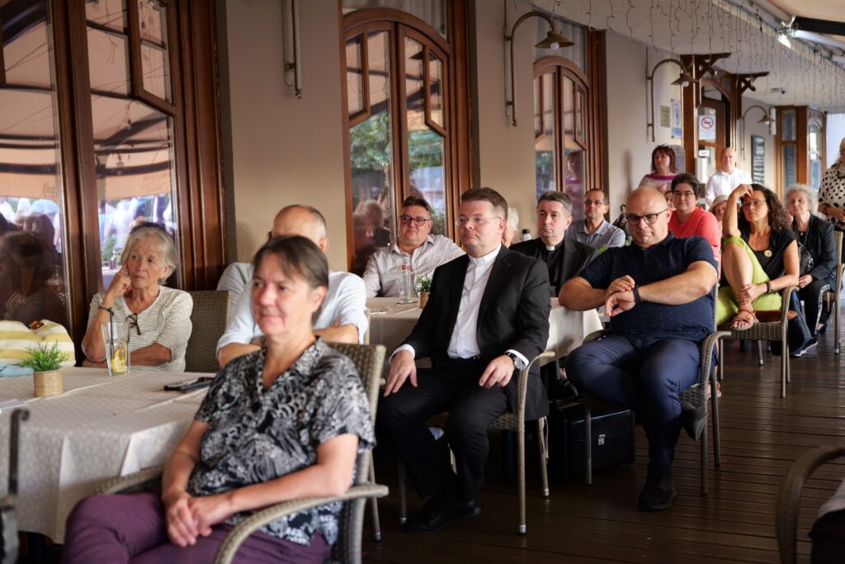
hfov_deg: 43.6
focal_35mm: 45
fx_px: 1056
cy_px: 282
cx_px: 422
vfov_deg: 29.9
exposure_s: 1/60
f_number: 2.8
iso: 640
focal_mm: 45
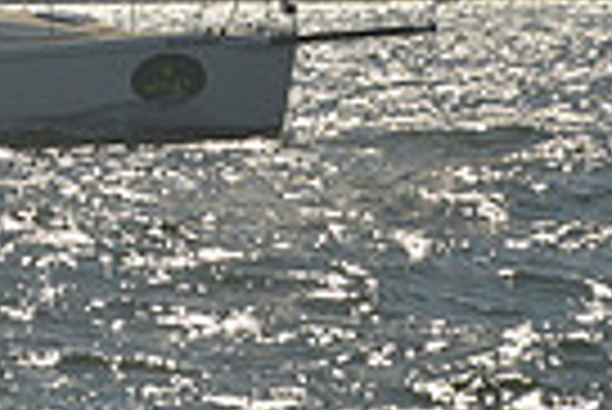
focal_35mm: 383
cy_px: -874
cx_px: 119
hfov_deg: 5.4
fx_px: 6518
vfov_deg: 3.5
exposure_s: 1/1600
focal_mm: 90
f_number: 10
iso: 400
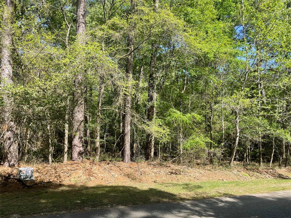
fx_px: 219
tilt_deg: +5.3
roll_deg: +0.6
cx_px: 146
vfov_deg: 53.1
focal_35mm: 26
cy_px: 109
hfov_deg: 67.3
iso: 32
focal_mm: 4.2
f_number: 1.6
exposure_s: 1/1006
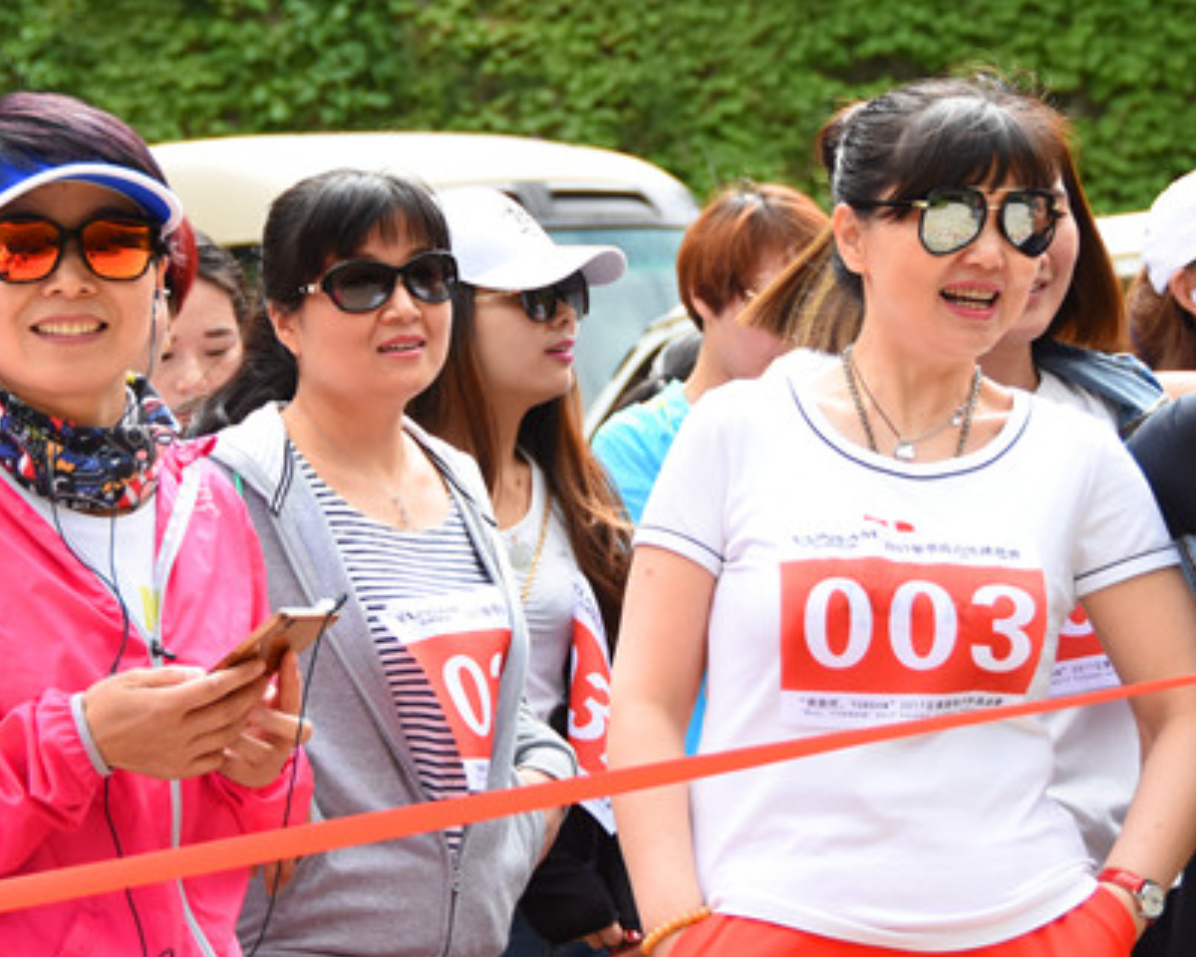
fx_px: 5982
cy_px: 408
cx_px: 493
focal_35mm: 169
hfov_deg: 11.4
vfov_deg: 9.1
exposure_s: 1/1000
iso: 640
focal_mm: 60
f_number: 4.8
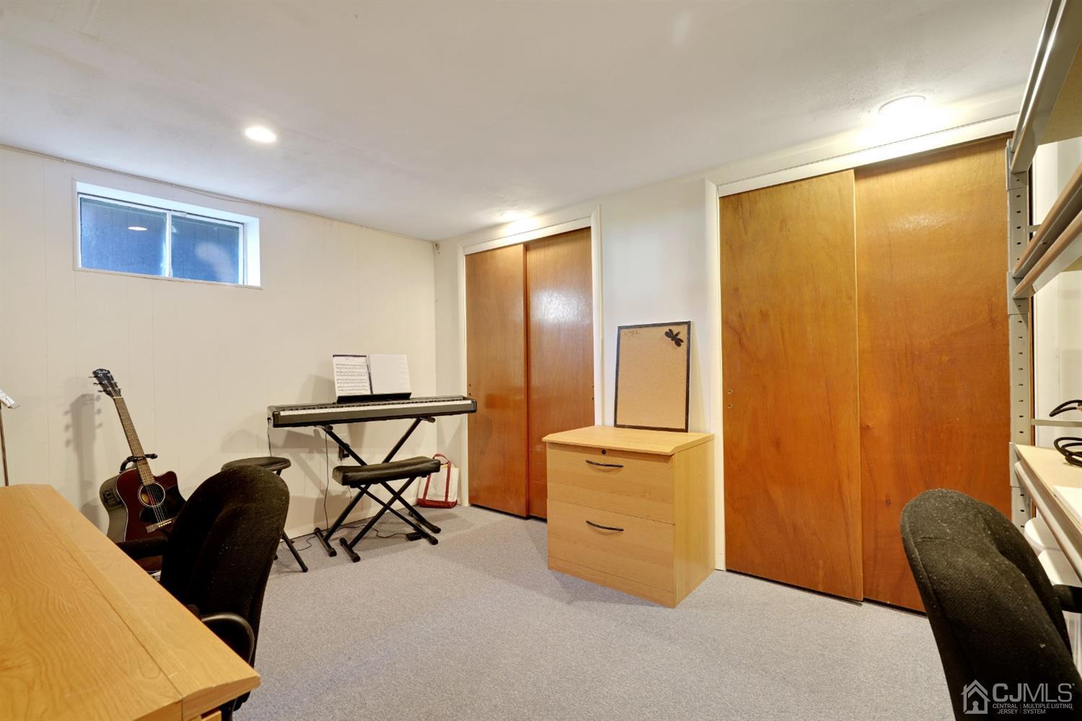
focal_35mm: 16
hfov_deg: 96.8
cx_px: 541
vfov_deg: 73.7
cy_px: 360
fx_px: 481
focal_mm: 16
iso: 200
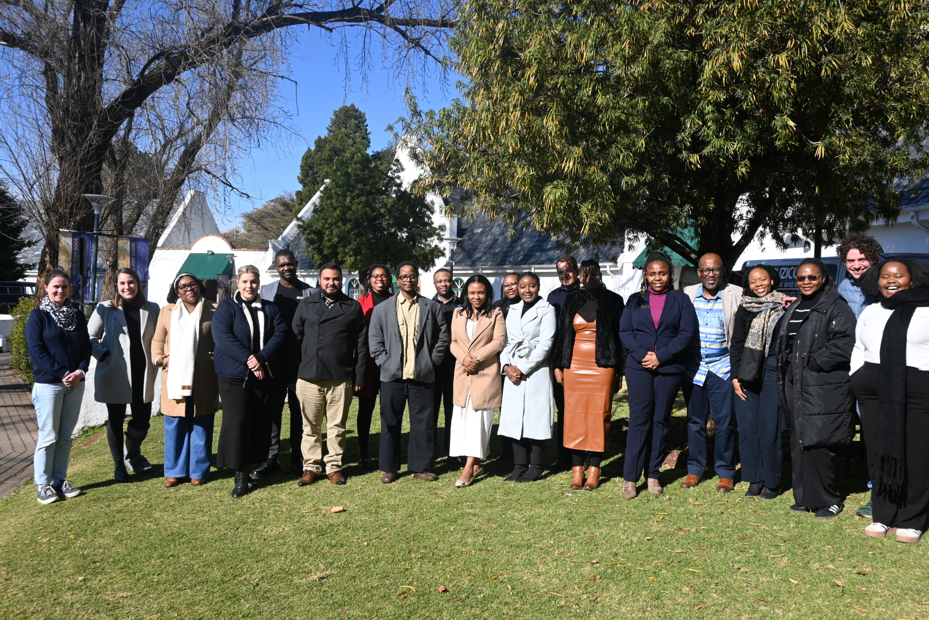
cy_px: 310
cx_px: 464
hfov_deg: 61.9
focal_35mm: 30
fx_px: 774
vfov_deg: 43.6
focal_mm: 20
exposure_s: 1/320
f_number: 6.3
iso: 100
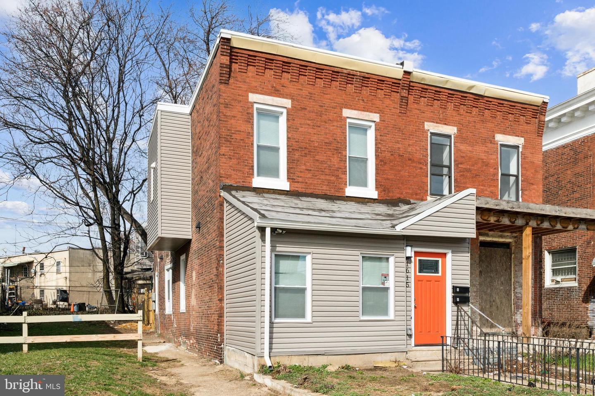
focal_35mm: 29
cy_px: 198
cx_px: 298
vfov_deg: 45.0
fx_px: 479
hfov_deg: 63.7
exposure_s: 1/1250
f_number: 10
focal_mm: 29
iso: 640
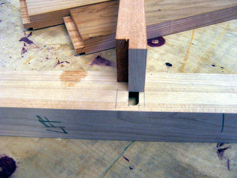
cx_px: 118
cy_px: 89
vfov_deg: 42.9
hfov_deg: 55.4
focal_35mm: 33
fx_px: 226
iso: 140
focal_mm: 5.5
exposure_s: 1/30
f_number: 3.4
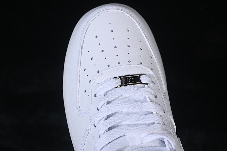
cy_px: 76
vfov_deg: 18.2
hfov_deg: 27.0
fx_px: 473
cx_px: 114
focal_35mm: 75
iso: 160
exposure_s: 1/100
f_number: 7.1
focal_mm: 50
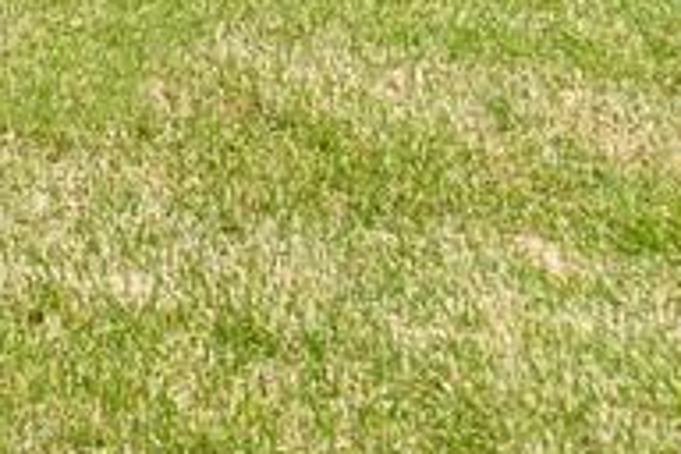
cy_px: -1092
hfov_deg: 10.1
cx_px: -1483
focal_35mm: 135
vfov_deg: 8.0
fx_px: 2554
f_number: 6.3
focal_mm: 12
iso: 100
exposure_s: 1/160
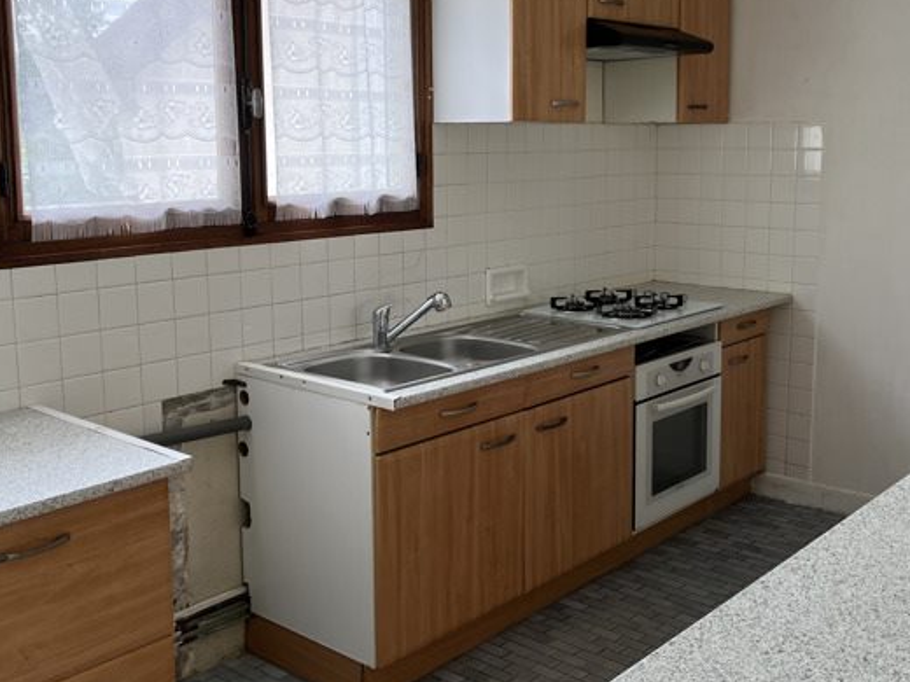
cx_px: 504
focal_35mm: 40
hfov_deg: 46.7
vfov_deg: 35.9
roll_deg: -0.2
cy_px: 289
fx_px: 1052
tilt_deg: -8.4
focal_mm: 5.1
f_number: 1.6
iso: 64
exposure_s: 1/154
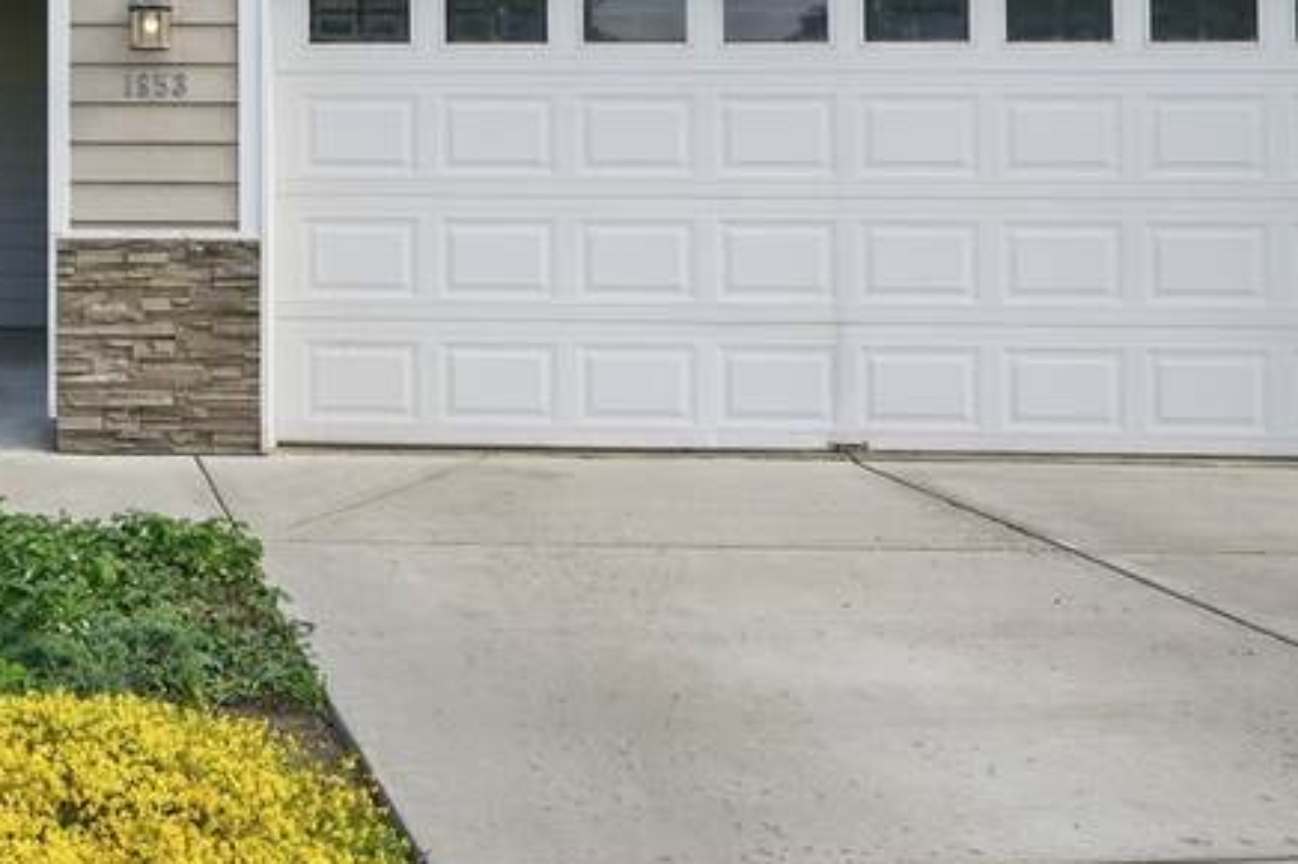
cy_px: 115
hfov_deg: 38.4
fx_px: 1693
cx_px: 74
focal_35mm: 47
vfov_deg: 27.7
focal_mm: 16
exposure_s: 1/640
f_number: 8
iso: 250
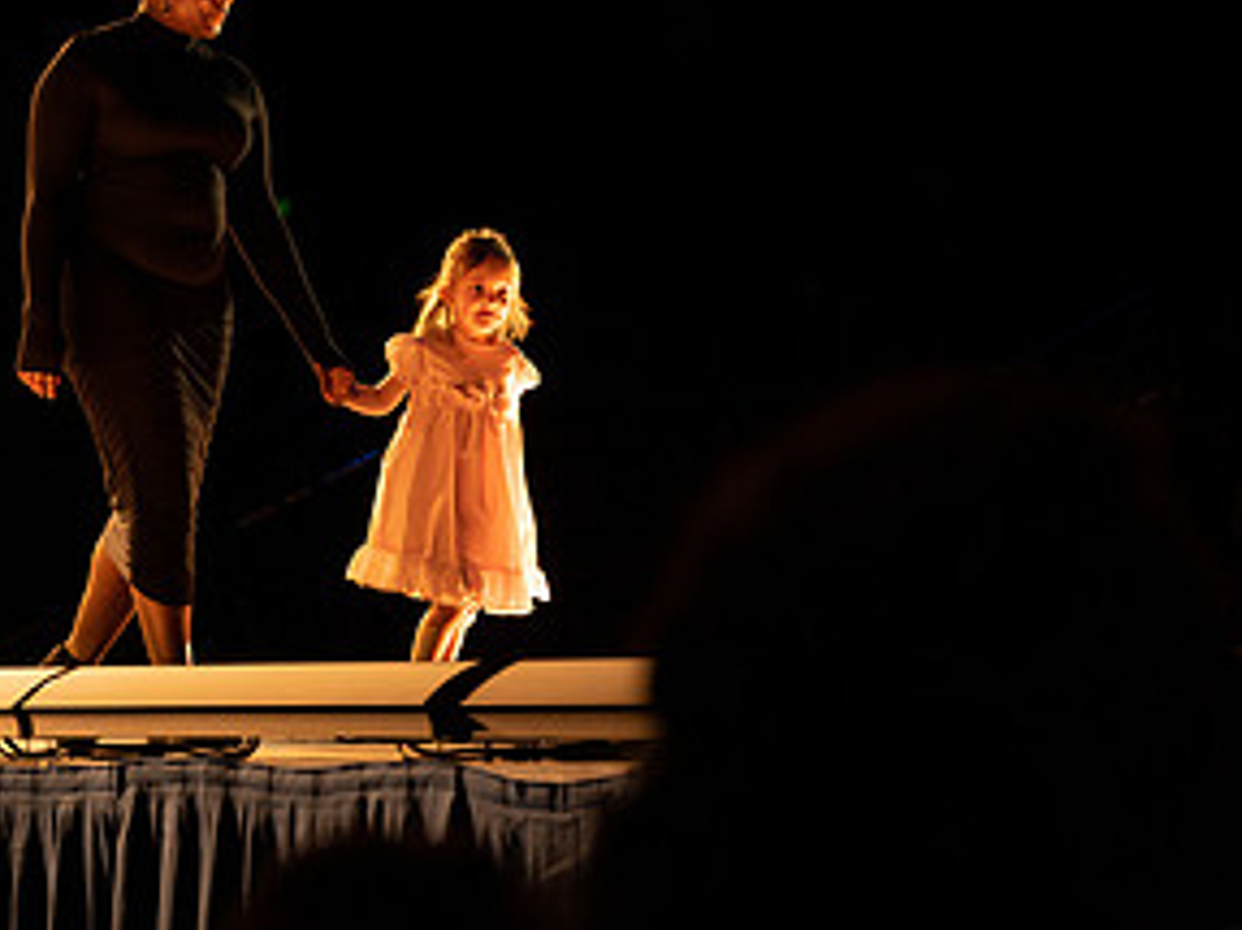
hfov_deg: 14.5
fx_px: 4878
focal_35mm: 136
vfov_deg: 10.9
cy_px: 162
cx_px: 571
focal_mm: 70
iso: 1000
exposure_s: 1/320
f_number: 4
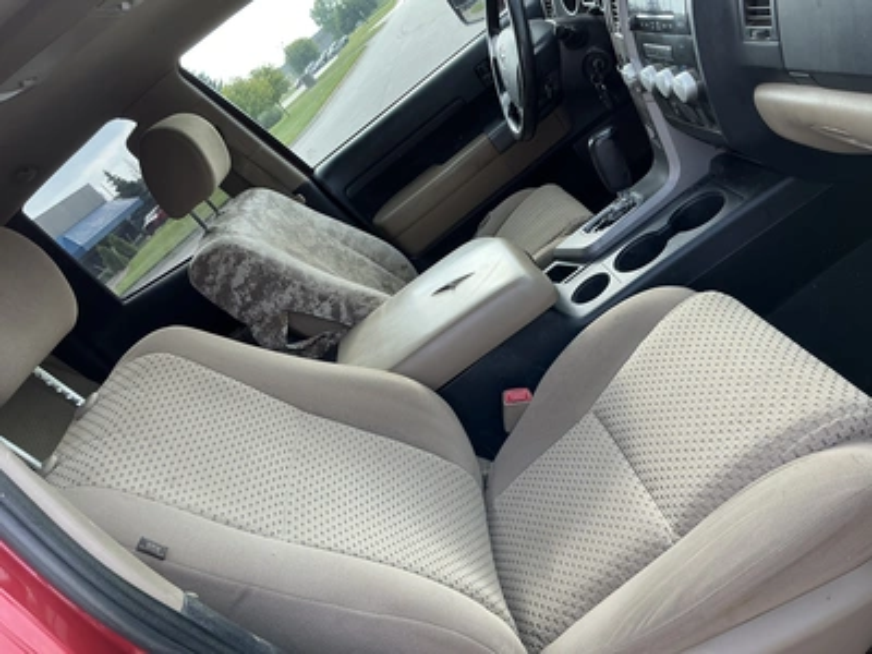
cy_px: 327
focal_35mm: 28
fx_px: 705
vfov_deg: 49.7
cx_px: 436
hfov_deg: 63.4
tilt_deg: -20.1
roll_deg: +42.2
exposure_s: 1/180
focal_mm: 3
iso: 20
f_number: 1.8
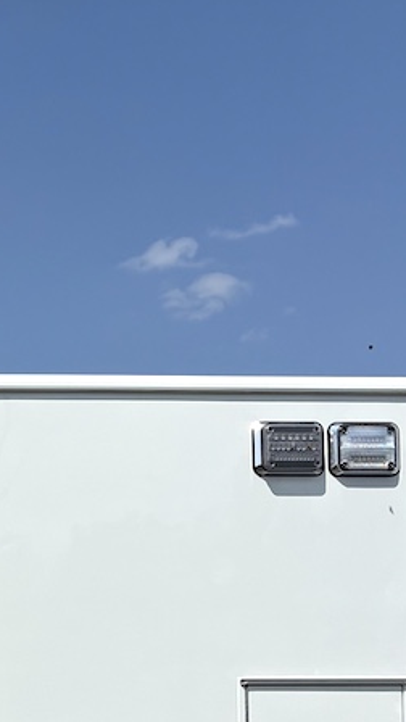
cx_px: -358
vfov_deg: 25.1
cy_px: 701
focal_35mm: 81
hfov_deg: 13.2
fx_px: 1550
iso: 50
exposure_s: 1/8850
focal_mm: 5.96
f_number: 1.6
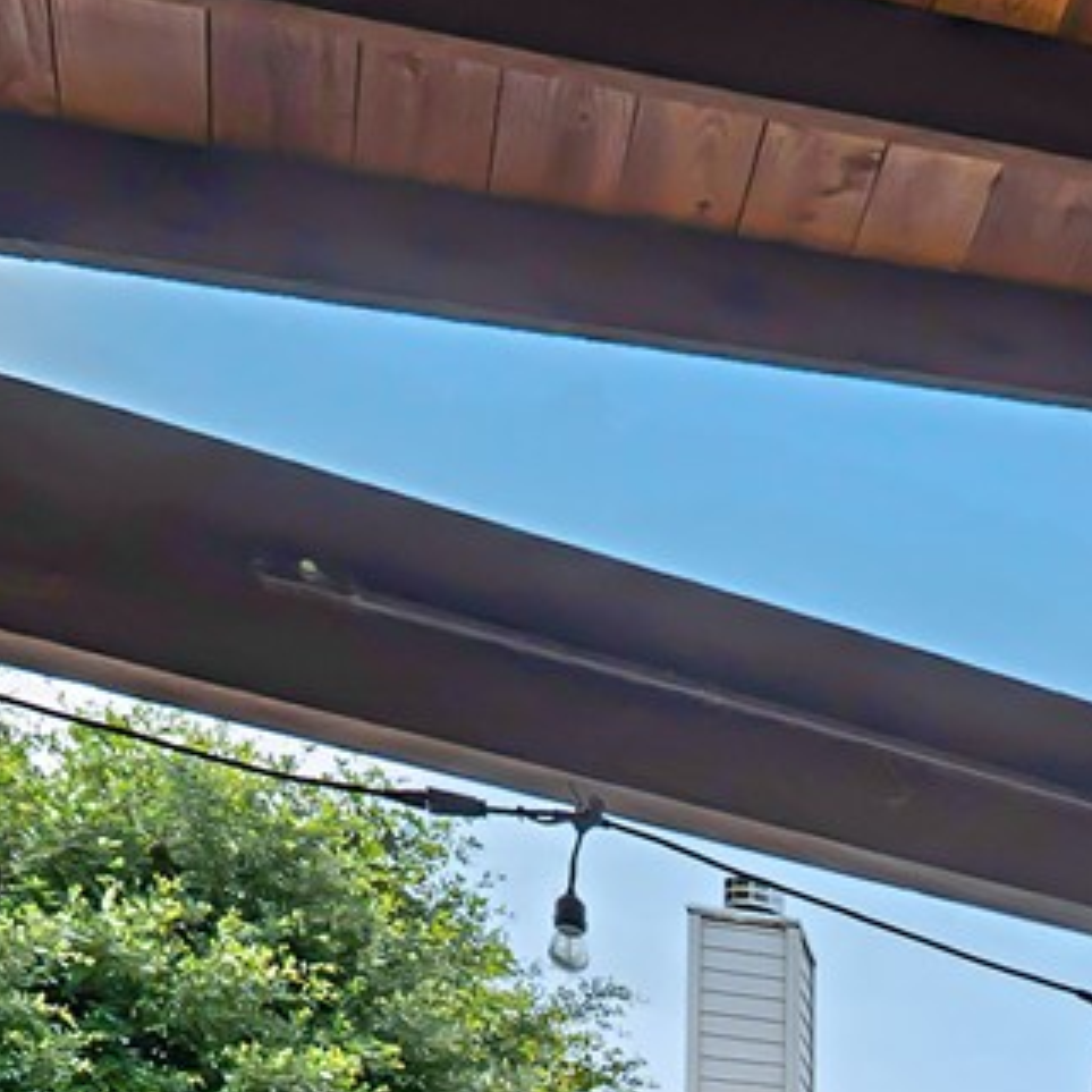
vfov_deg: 18.5
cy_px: 2053
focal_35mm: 69
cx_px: 2410
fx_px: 2463
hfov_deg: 16.2
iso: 500
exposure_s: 1/100
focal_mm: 12
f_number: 9
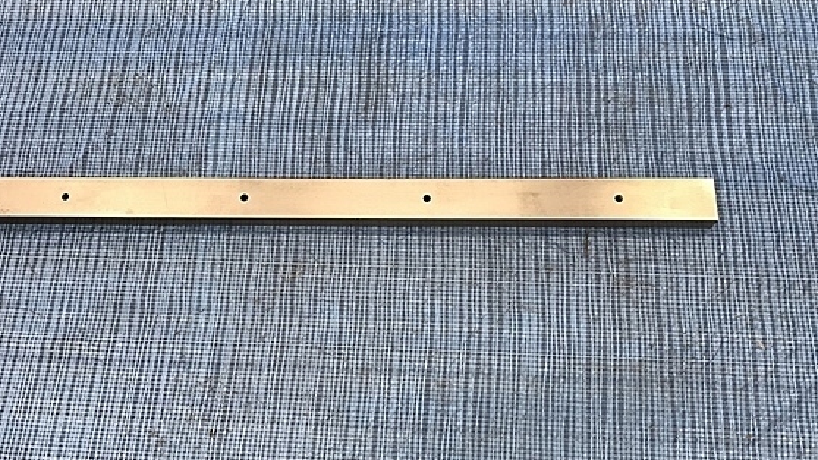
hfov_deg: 56.5
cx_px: 359
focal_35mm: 35
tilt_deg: -71.9
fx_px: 759
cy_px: 245
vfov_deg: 33.7
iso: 25
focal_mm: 3.99
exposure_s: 1/30
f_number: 1.8
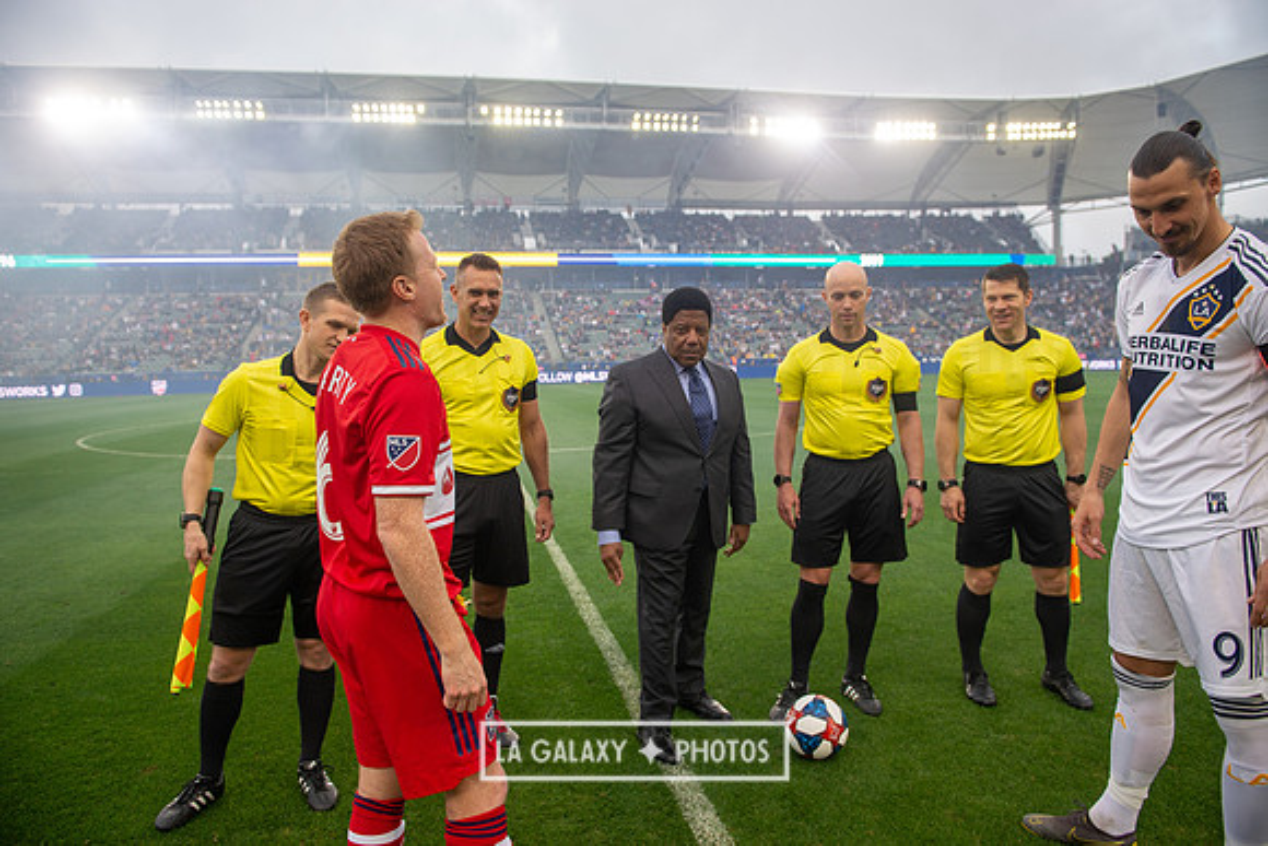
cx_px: 634
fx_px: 845
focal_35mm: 24
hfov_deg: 73.7
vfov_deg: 53.2
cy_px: 423
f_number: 3.5
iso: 500
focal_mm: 24
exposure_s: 1/640
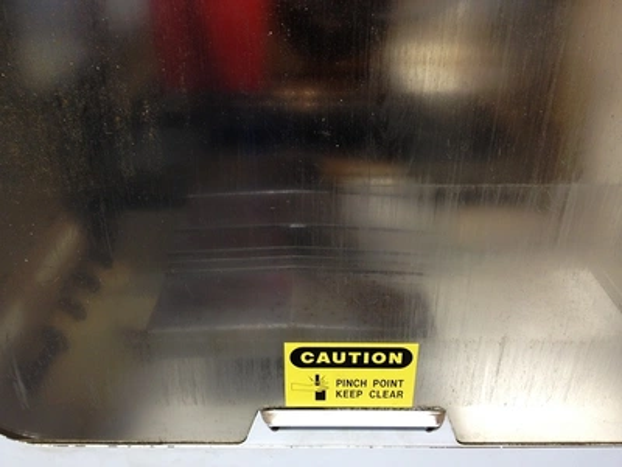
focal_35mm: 35
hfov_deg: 52.6
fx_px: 629
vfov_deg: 40.7
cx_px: 311
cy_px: 234
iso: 100
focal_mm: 4.28
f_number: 2.4
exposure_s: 1/20
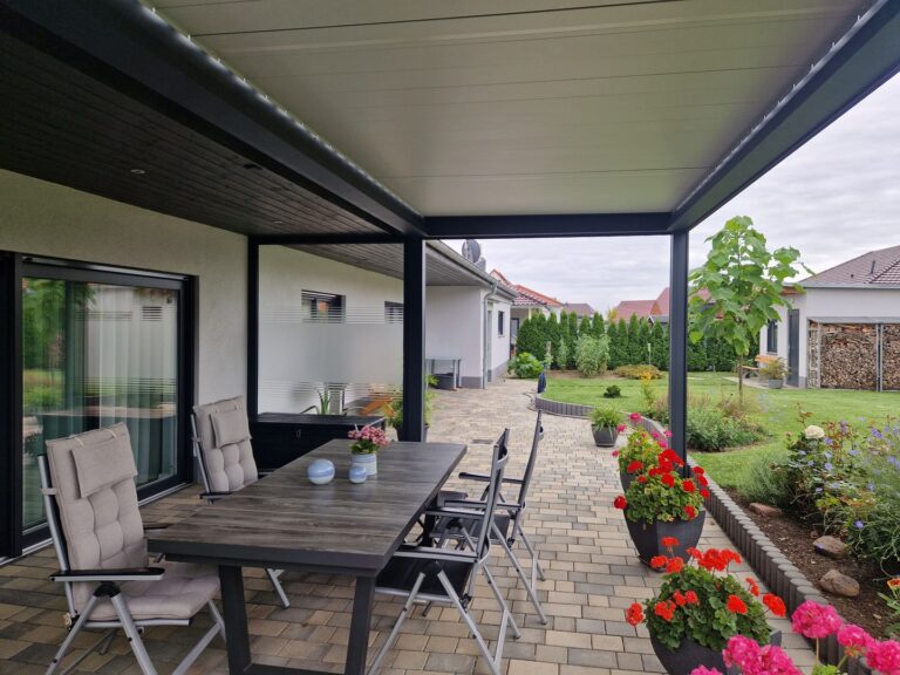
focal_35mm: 23
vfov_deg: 58.9
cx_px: 450
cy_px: 338
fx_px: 598
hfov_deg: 73.9
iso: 50
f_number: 1.8
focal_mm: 5.4
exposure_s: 1/546
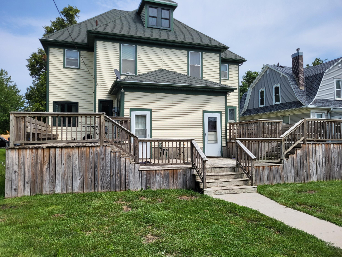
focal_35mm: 26
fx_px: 257
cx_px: 171
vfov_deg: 53.1
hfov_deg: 67.3
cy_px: 128
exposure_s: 1/2664
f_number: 1.8
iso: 40
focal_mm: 5.4
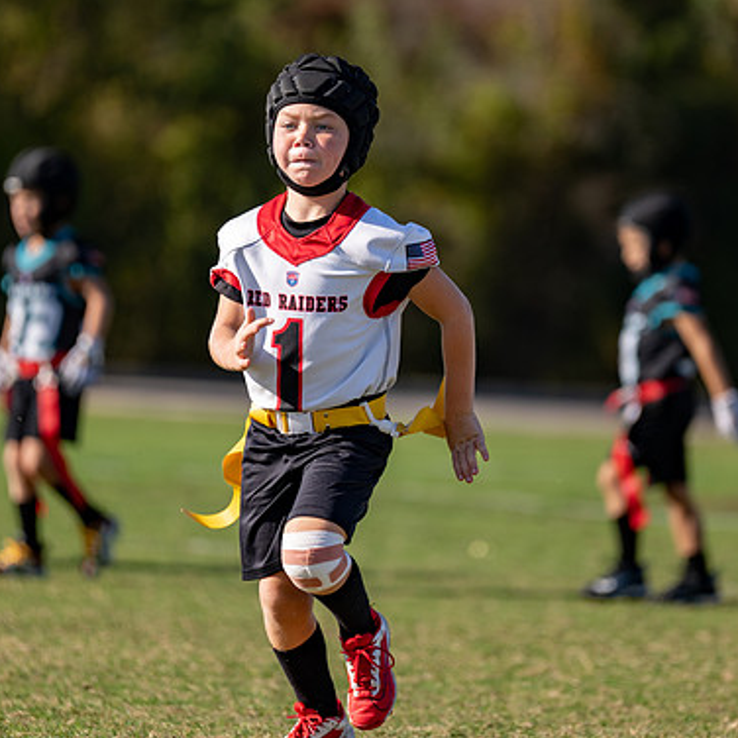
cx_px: 411
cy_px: 297
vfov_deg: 5.6
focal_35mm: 313
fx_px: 7550
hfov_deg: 5.6
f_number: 2.8
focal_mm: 200
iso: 100
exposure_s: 1/1600
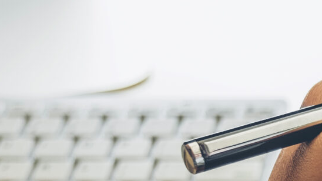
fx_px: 1212
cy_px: 184
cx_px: 603
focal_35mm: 142
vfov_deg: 8.5
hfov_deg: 13.4
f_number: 2.8
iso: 250
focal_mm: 19.4
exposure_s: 1/80
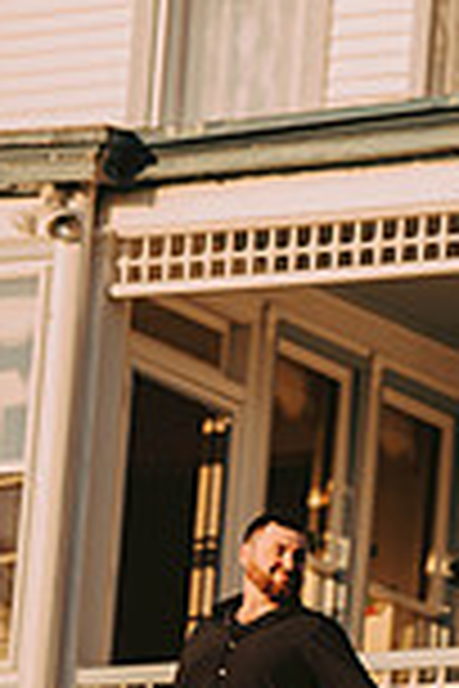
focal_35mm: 455
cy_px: 220
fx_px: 8701
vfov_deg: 4.5
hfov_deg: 3.0
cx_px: 477
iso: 250
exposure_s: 1/1250
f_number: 2.8
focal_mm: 155
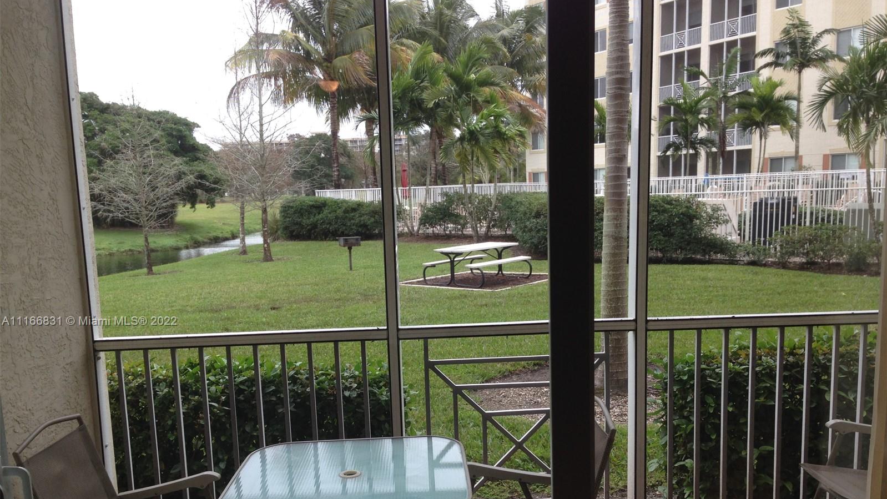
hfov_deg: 55.3
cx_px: 444
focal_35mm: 36
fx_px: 847
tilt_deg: -9.5
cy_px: 322
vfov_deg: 32.6
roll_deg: +1.1
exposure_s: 1/189
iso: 50
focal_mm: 4.12
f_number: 2.4
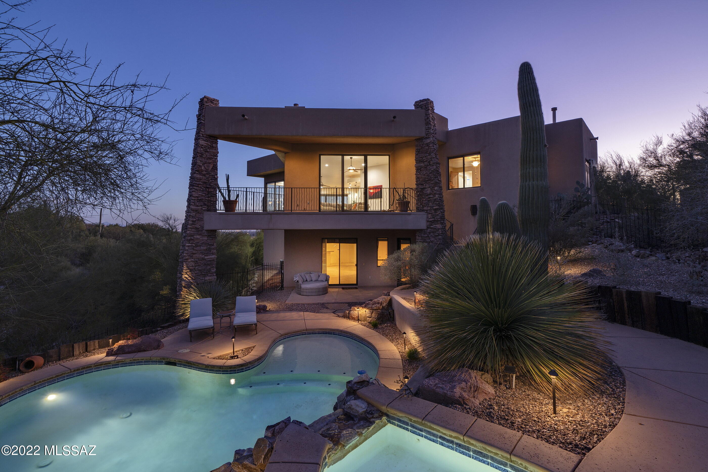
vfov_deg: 77.3
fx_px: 295
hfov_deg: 100.4
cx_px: 354
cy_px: 236
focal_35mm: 15
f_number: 8
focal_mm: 15
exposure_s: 2.5
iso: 100
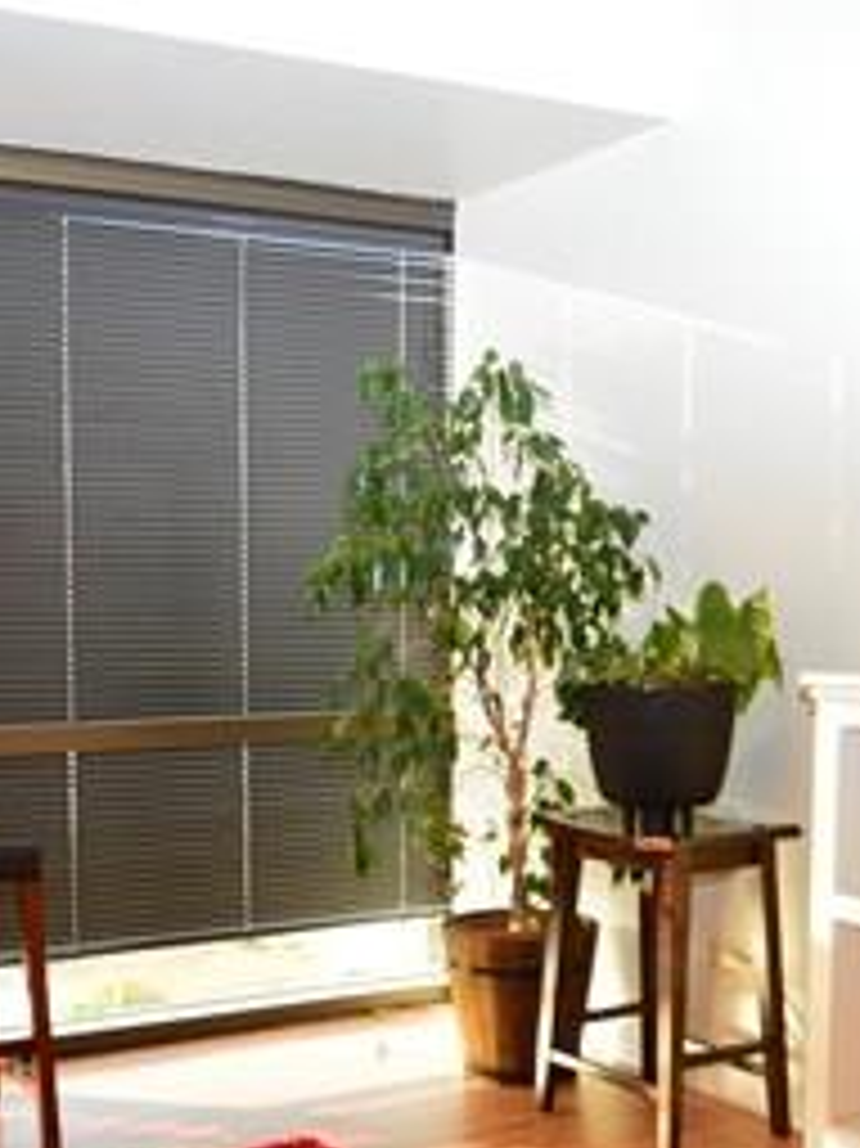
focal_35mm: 46
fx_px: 1525
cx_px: 299
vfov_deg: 41.1
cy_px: 687
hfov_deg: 31.3
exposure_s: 1/20
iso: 800
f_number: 4
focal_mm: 12
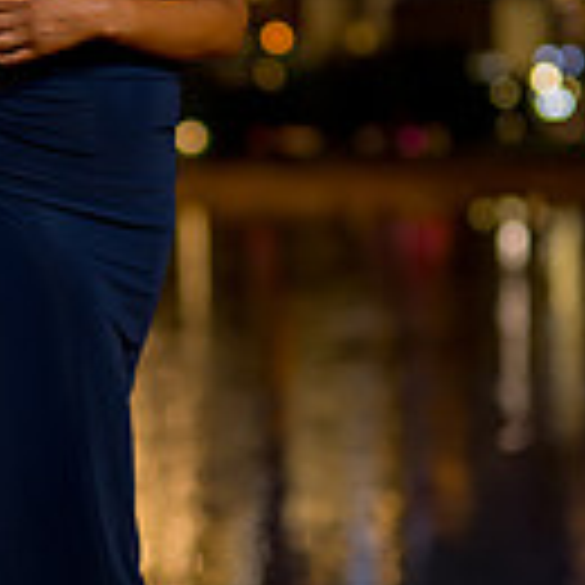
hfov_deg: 9.2
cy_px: 200
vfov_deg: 9.2
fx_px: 3614
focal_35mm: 189
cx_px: 176
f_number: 1.2
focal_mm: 50
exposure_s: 1/50
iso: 320
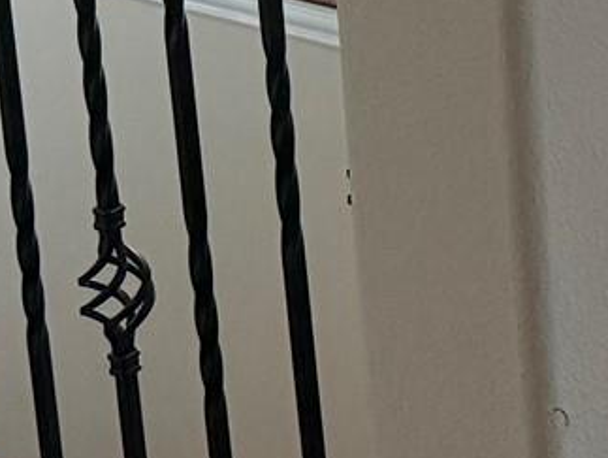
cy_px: -554
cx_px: 1150
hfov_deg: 11.8
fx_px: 2673
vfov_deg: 9.0
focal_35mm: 152
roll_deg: +1.6
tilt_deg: -9.5
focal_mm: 6.76
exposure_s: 1/60
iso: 400
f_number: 1.78
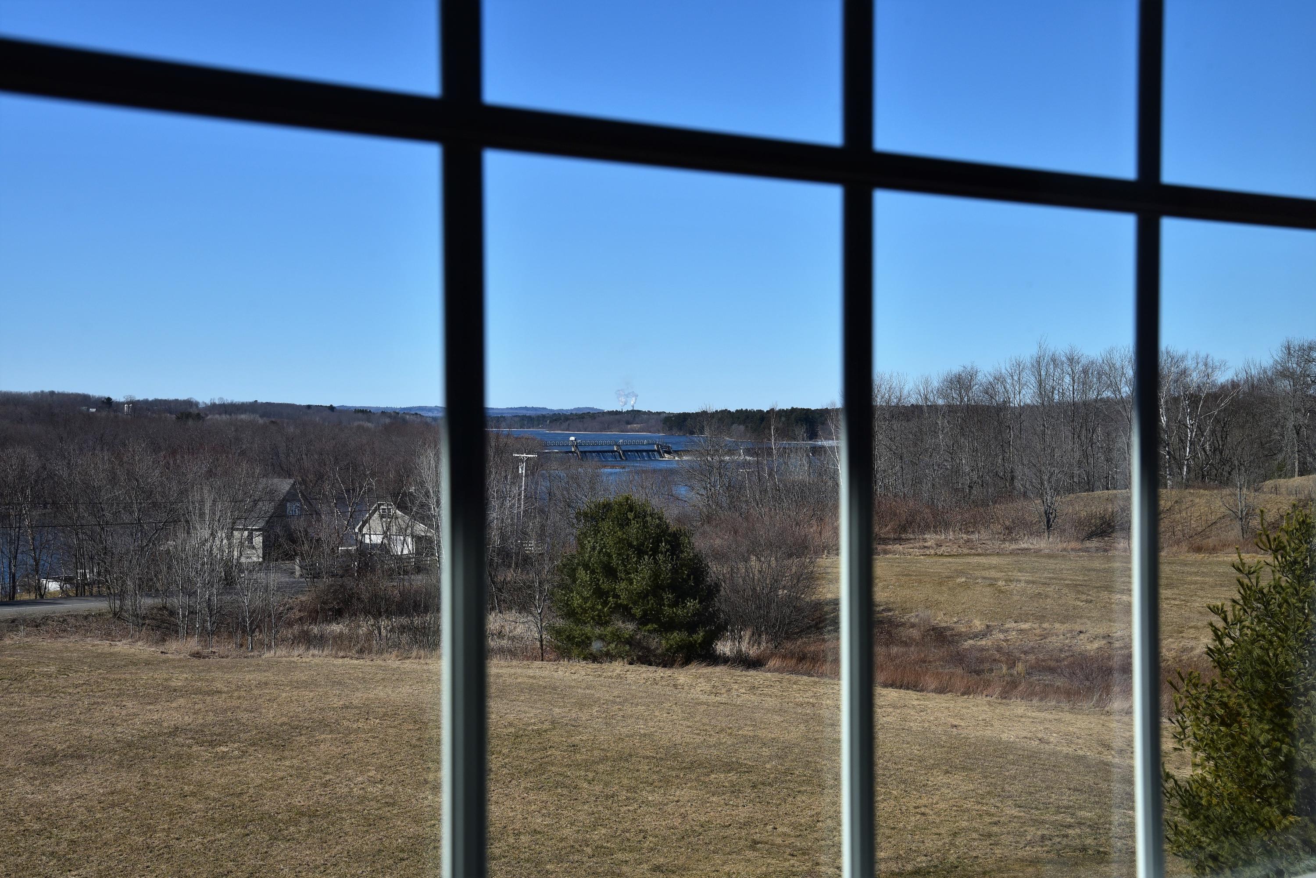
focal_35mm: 46
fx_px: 1682
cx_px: 658
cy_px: 439
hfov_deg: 42.7
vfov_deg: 29.3
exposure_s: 1/500
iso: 320
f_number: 11
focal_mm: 46
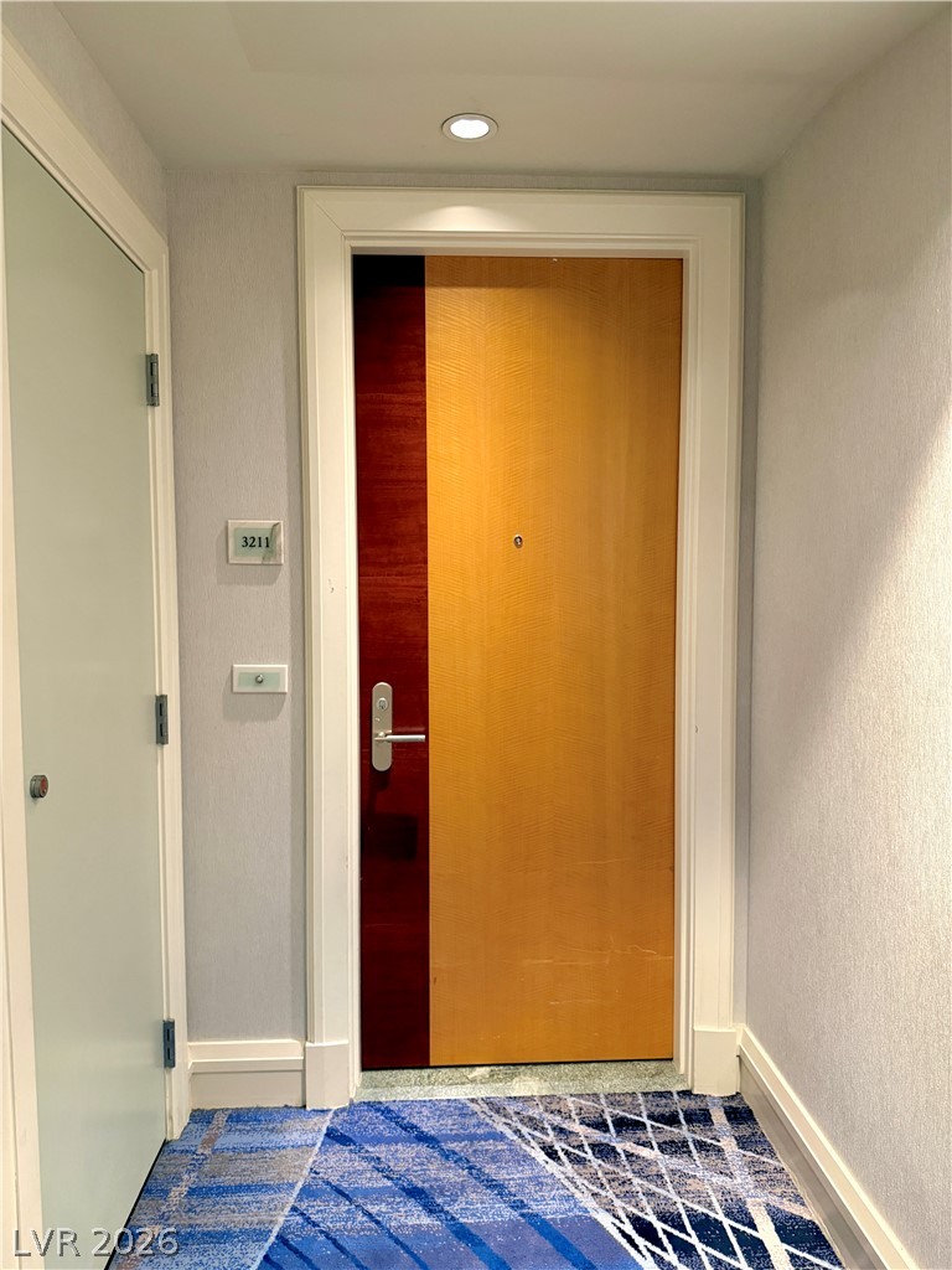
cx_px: 476
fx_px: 880
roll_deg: +0.6
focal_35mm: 24
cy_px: 635
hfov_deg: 56.8
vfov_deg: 71.6
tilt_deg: -3.7
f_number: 1.78
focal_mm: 6.76
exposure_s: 1/40
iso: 640
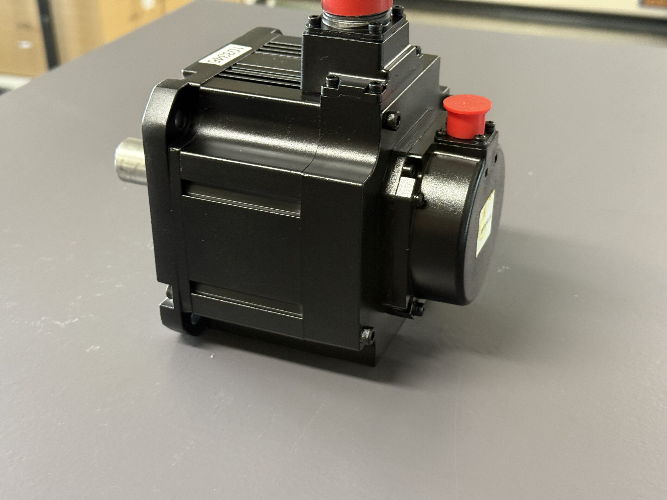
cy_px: 250
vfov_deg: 30.3
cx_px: 334
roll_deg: +0.7
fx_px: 925
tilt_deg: -28.9
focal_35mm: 48
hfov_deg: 39.7
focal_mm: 6.76
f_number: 1.78
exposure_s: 1/33
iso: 400
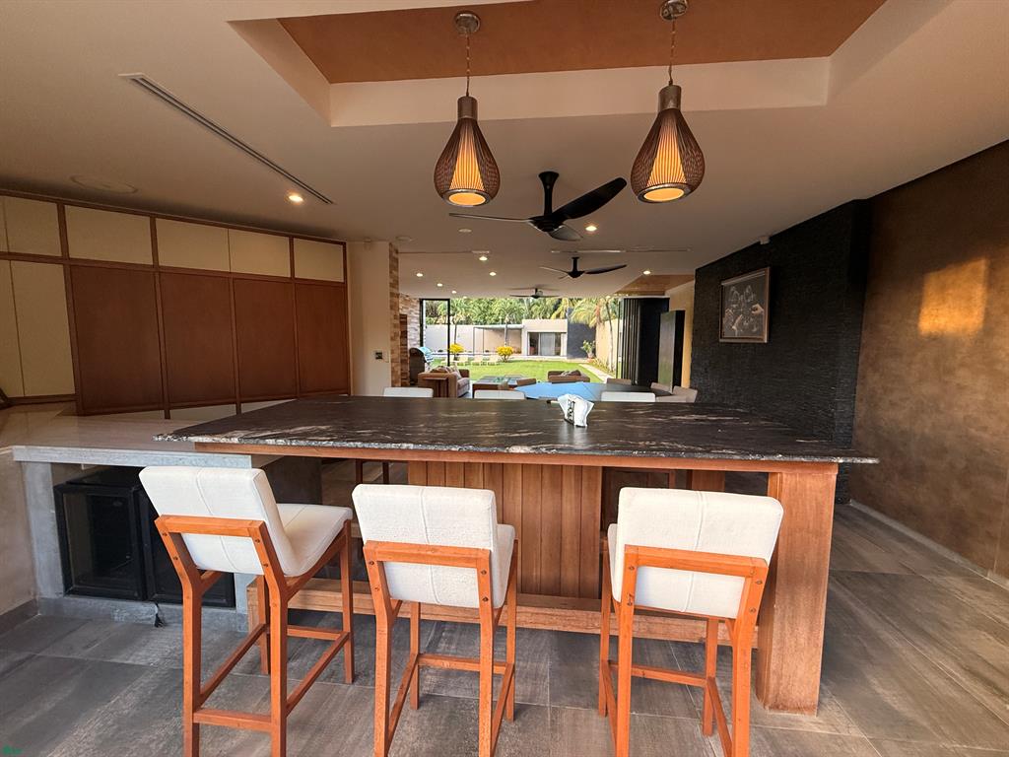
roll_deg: -0.8
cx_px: 504
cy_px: 378
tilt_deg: -5.0
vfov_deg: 85.7
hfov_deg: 102.1
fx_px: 408
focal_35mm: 14
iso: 250
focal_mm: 2.22
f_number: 2.2
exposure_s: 1/120
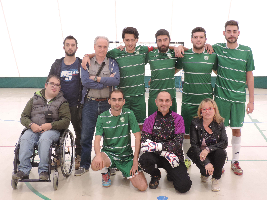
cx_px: 134
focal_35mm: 43
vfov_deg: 33.6
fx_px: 332
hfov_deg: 43.9
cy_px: 100
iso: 400
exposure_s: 1/30
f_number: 3.4
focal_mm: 7.6
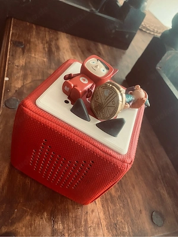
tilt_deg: -42.6
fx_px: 178
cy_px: 118
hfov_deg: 53.1
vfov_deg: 67.3
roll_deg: -29.6
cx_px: 89
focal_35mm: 26
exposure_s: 1/60
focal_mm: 4.25
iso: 400
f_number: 1.8
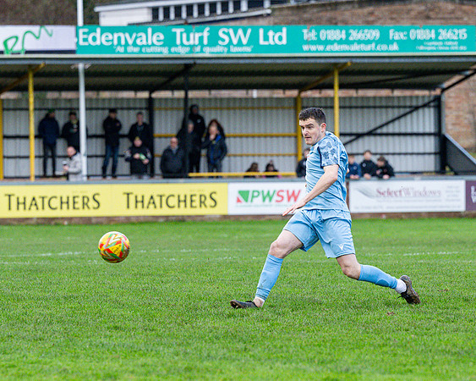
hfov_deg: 6.2
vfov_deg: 5.0
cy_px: 288
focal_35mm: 312
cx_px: 199
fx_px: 4391
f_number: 4
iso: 2000
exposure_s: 1/1250
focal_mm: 155
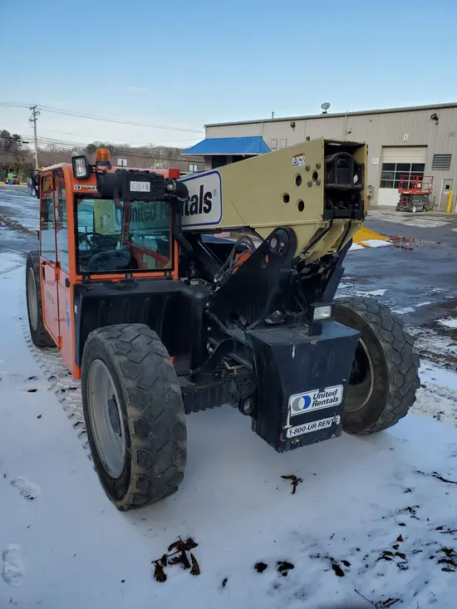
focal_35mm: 26
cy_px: 304
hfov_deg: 53.1
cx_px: 228
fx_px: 458
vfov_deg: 67.3
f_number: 2.4
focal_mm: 4.3
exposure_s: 1/669
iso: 50
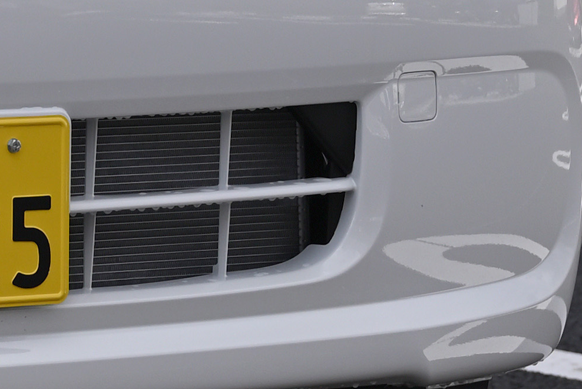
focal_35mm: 274
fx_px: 4432
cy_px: -343
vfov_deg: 5.0
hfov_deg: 7.2
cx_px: -577
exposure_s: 1/5000
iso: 250
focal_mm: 45
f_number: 3.5
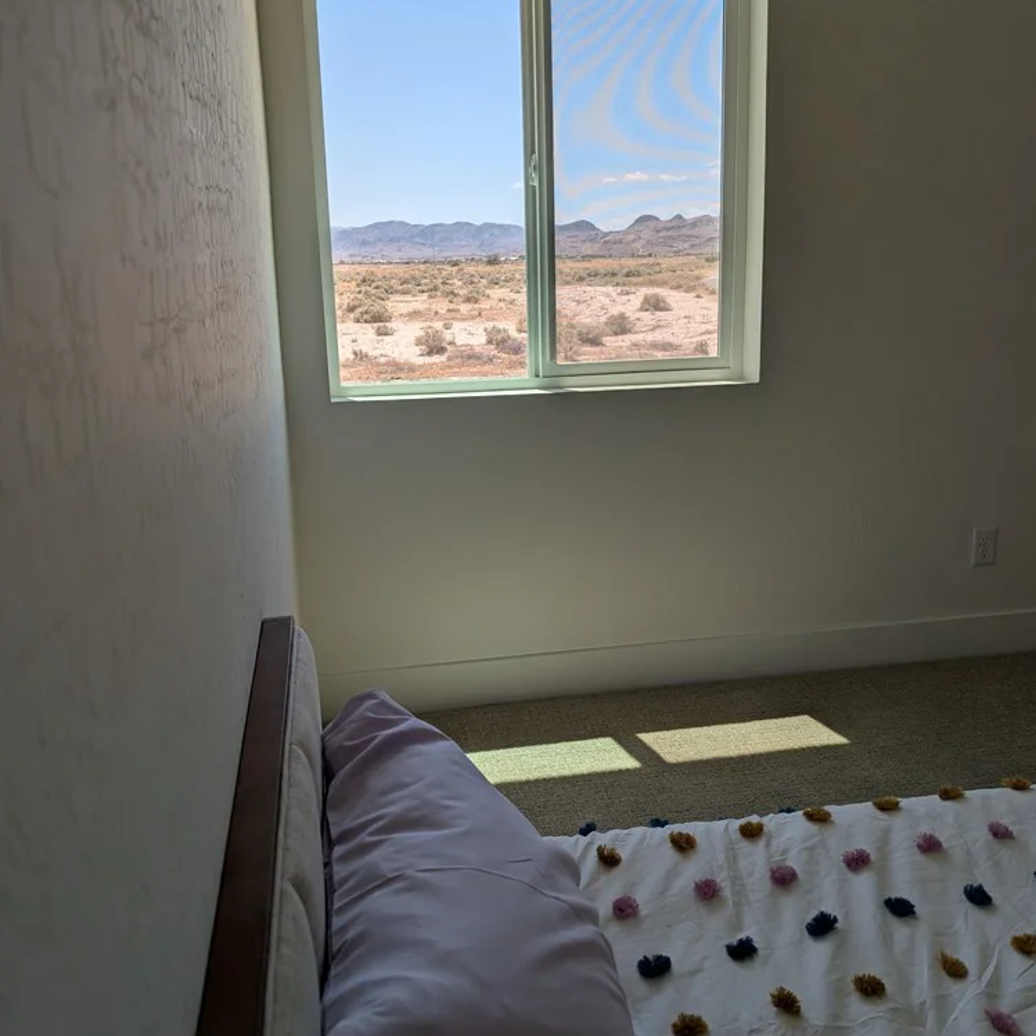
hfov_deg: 55.6
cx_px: 530
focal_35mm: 29
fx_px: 982
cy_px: 467
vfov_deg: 55.5
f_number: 1.68
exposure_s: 1/565
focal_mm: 6.9
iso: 22
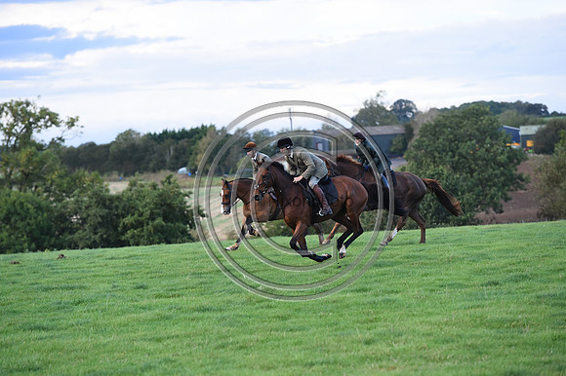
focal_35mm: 170
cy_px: 188
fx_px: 2671
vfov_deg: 8.1
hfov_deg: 12.1
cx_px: 283
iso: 1800
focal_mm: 170
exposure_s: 1/1250
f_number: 5
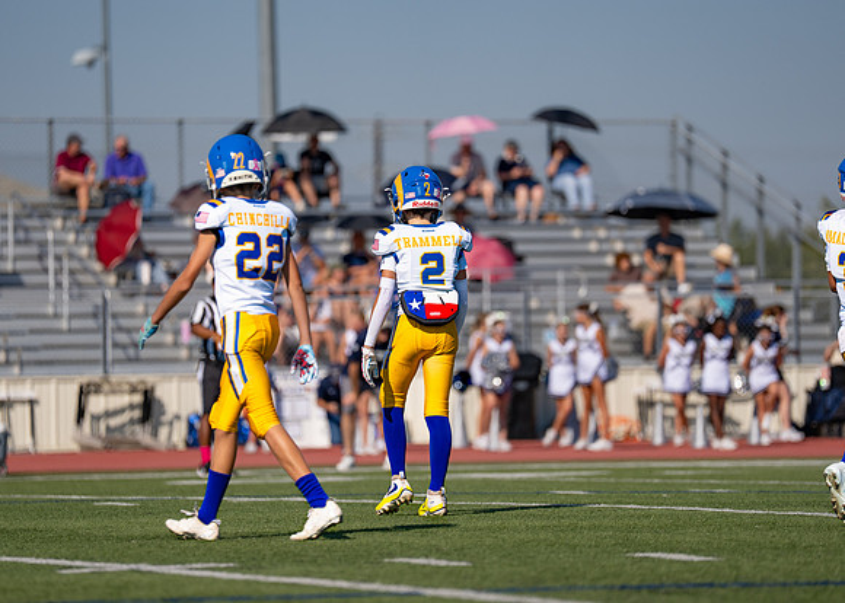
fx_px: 5945
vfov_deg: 5.8
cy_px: 287
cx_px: 425
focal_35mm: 248
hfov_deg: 8.1
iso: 125
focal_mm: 200
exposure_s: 1/4000
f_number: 2.8
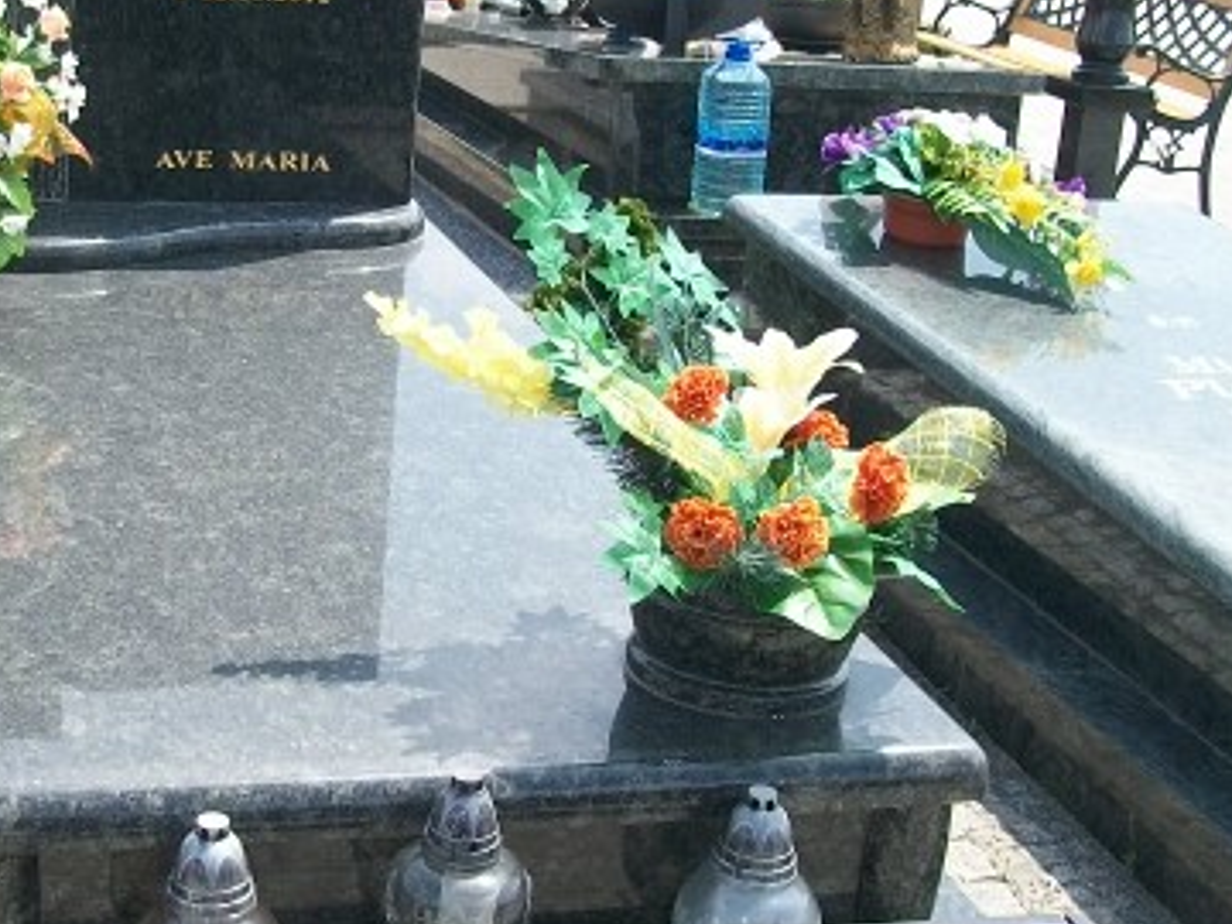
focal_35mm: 64
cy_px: 448
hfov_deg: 29.8
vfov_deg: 22.9
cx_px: 318
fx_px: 2278
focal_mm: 6
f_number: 2.7
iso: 80
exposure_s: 1/640
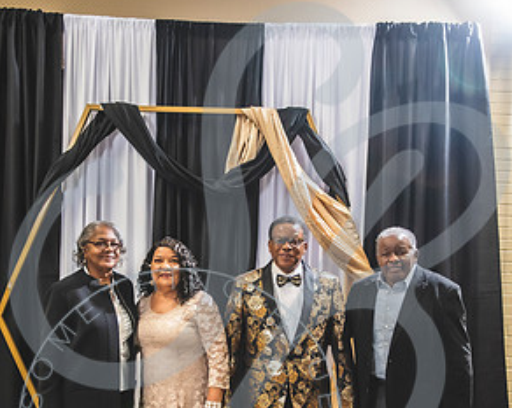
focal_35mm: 42
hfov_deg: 43.9
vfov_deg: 35.0
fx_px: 636
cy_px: 298
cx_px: 260
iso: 1600
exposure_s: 1/250
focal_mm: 29
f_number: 2.8
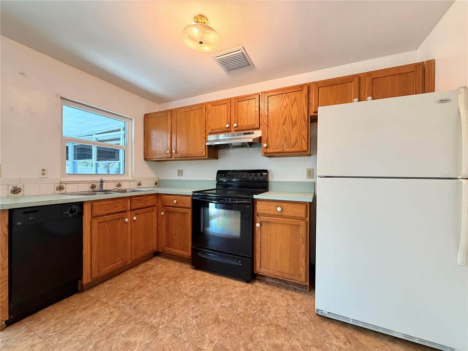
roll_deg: -0.6
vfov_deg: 85.7
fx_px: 189
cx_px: 234
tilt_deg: -0.4
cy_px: 176
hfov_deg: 102.1
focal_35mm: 14
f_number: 2.2
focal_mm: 2.22
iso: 400
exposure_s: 1/60
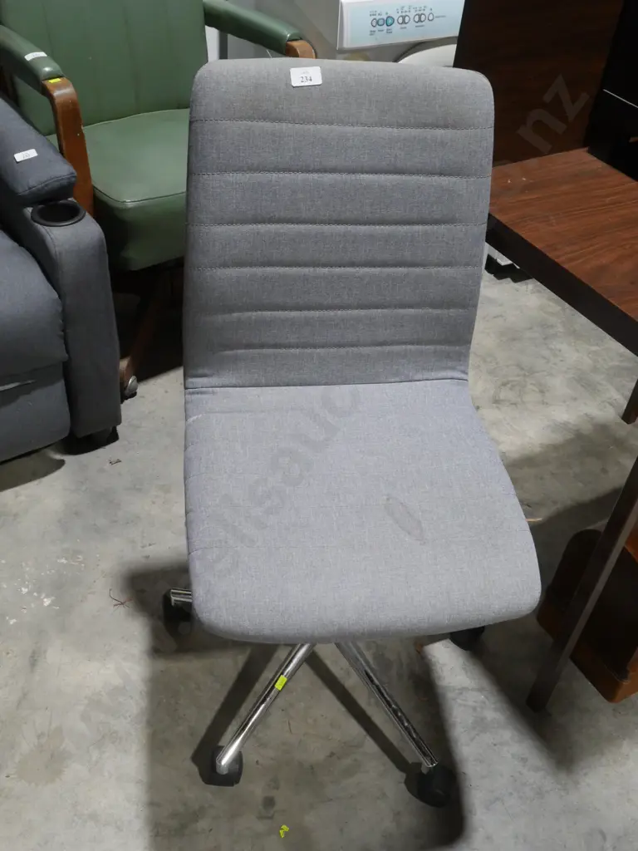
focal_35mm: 36
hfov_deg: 39.7
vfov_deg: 51.4
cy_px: 426
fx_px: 885
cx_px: 319
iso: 1600
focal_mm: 18
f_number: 10
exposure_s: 1/60
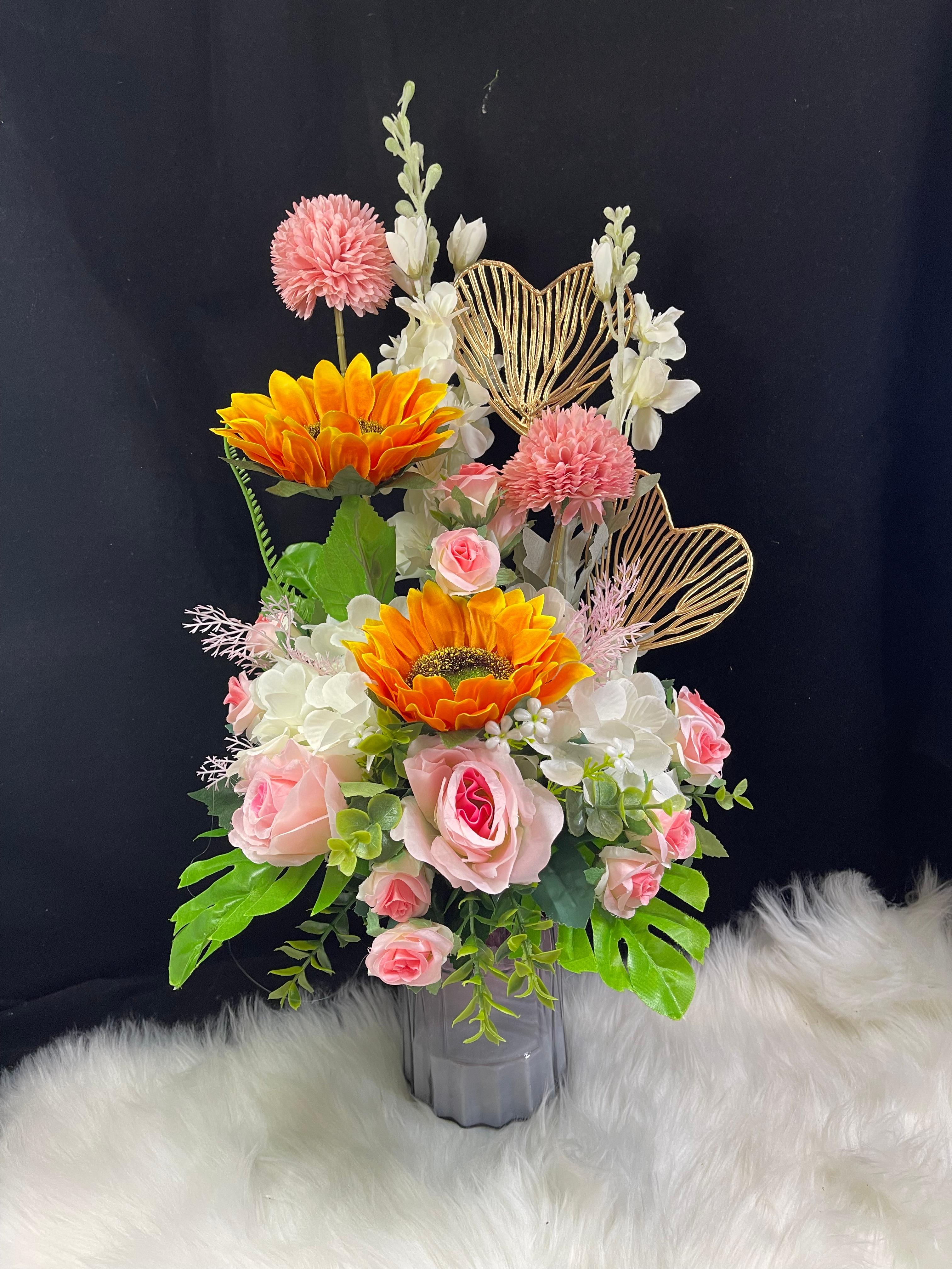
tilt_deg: -18.2
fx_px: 917
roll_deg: +3.3
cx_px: 476
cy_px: 634
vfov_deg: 69.4
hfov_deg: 54.9
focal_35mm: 25
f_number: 1.6
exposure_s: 1/50
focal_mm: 5.1
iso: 80
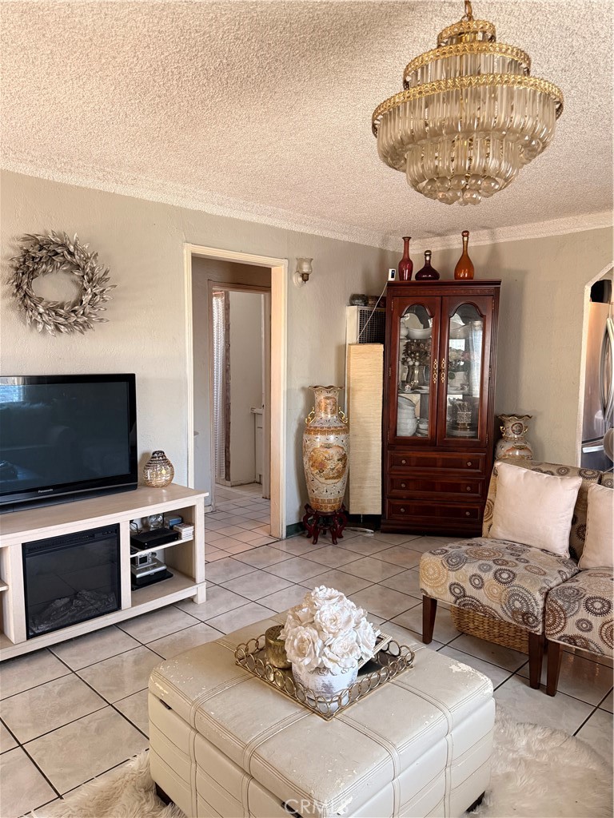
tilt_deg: -5.9
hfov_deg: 56.8
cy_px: 409
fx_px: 568
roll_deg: -1.0
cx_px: 307
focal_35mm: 24
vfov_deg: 71.6
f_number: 1.78
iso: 320
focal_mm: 6.76
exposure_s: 1/60
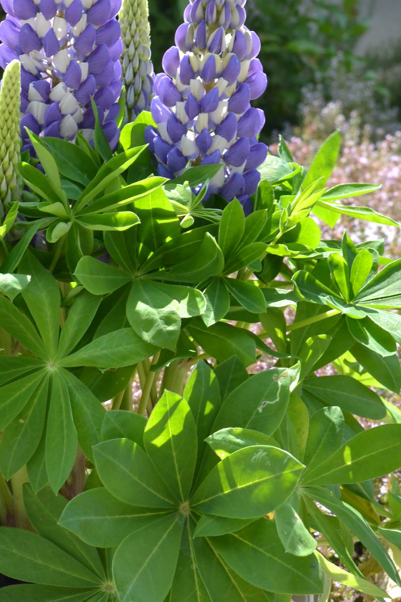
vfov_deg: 20.4
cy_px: 333
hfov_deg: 13.7
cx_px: 157
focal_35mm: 100
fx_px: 1671
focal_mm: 30
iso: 100
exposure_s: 1/100
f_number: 6.3
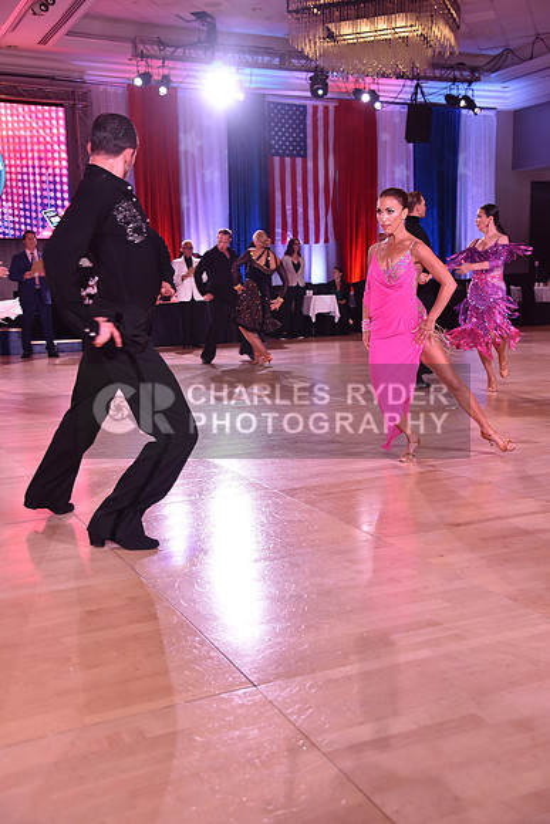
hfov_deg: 35.1
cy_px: 412
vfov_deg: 50.7
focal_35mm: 38
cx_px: 275
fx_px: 870
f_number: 4.5
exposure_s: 1/250
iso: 1250
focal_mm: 38
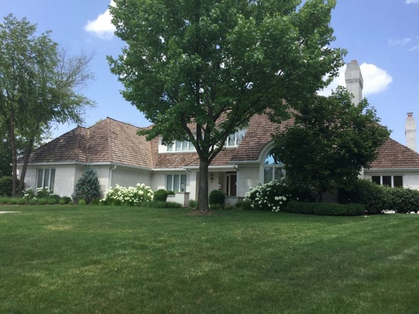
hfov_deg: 58.4
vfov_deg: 45.4
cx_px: 210
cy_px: 157
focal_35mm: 31
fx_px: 375
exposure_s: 1/769
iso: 25
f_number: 2.4
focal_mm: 3.3
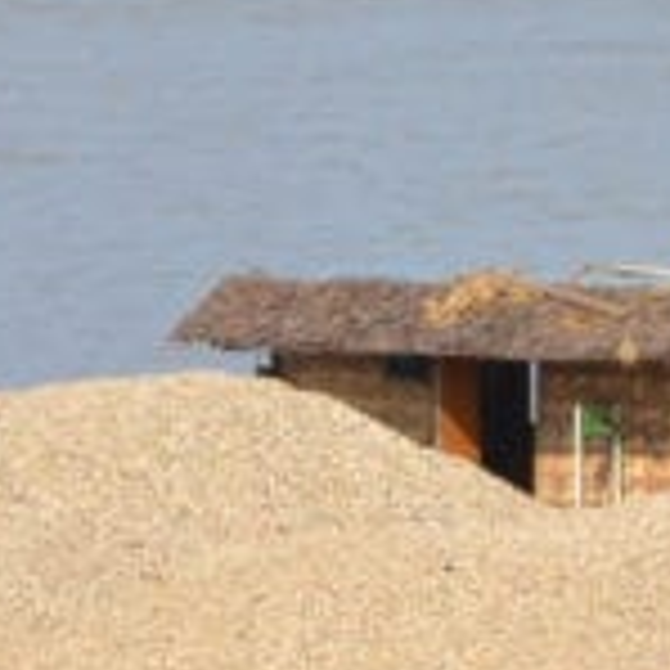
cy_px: 162
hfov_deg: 3.2
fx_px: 11847
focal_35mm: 541
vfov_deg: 3.2
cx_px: 441
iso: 800
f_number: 14
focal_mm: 62
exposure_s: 1/800
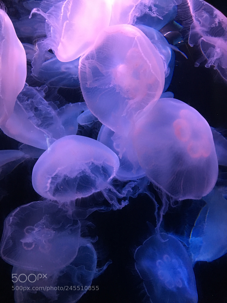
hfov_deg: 48.2
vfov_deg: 61.7
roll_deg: +3.2
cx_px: 114
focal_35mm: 29
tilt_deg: +1.7
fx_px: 254
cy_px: 152
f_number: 2.2
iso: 200
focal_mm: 4.15
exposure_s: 1/30
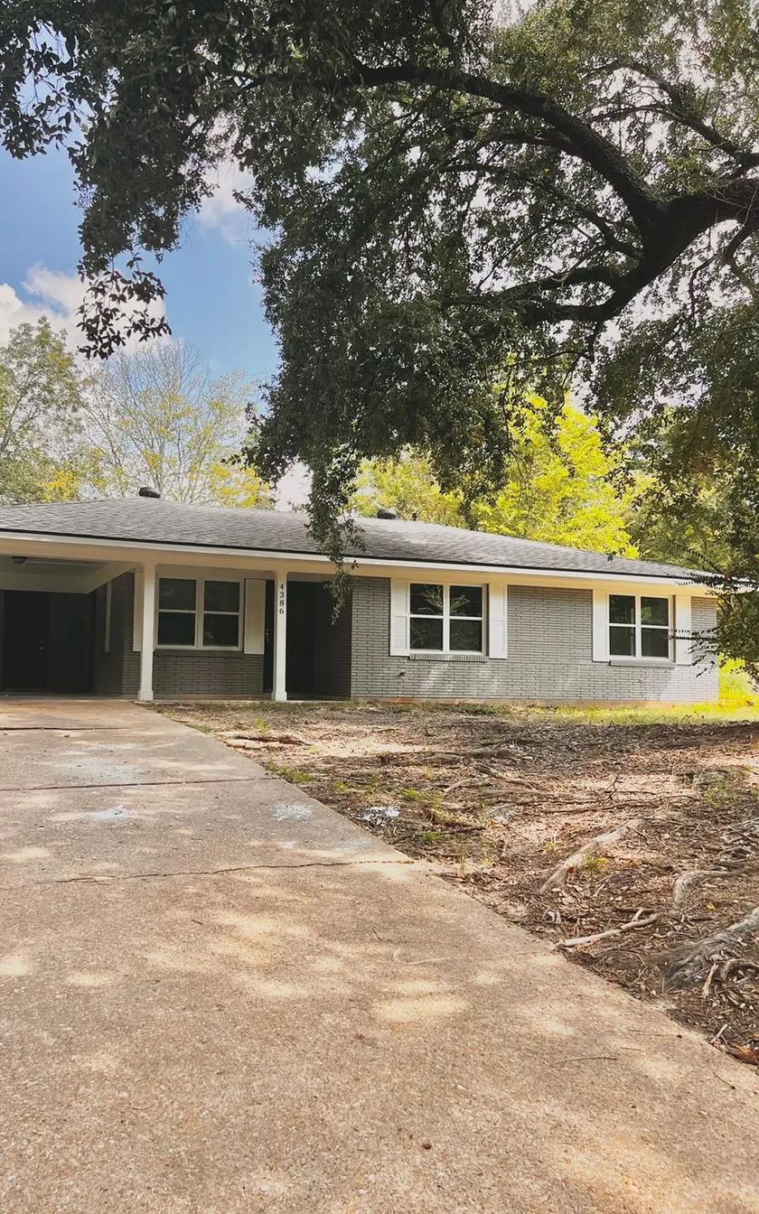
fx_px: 927
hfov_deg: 44.3
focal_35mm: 28
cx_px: 305
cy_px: 607
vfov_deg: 66.5
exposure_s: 1/859
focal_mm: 5.7
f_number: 1.5
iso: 50
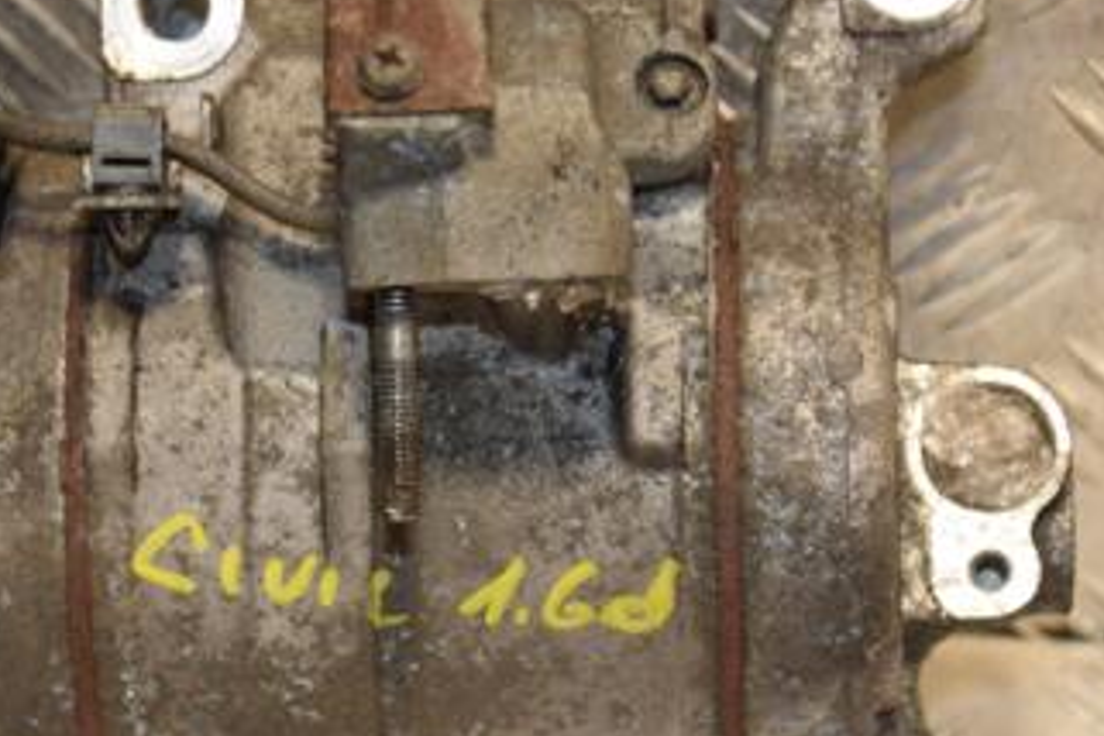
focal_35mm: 174
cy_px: 413
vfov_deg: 7.9
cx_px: 354
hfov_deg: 11.8
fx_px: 5336
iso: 800
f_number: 5.3
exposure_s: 1/125
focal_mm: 62
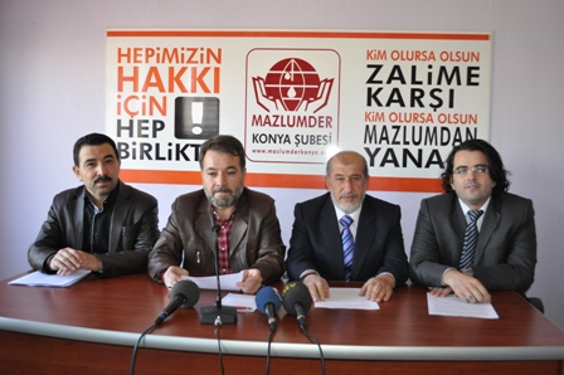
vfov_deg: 39.9
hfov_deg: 57.3
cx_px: 282
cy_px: 188
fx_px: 517
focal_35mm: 33
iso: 800
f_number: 4
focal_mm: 22
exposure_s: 1/100
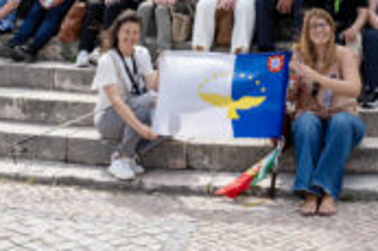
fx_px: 934
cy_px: -106
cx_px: 304
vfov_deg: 14.5
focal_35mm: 89
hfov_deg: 22.6
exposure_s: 1/250
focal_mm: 30
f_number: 6.3
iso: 100
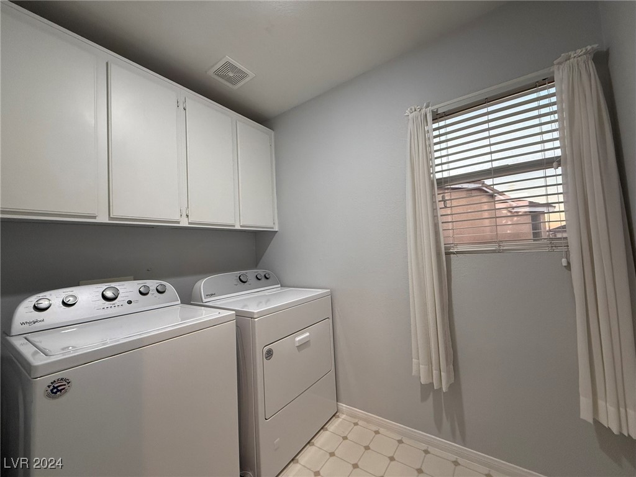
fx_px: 257
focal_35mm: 14
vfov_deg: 85.7
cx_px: 318
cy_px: 238
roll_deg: +2.5
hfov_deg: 102.1
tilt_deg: +2.6
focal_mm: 2.22
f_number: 2.2
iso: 320
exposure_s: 1/120
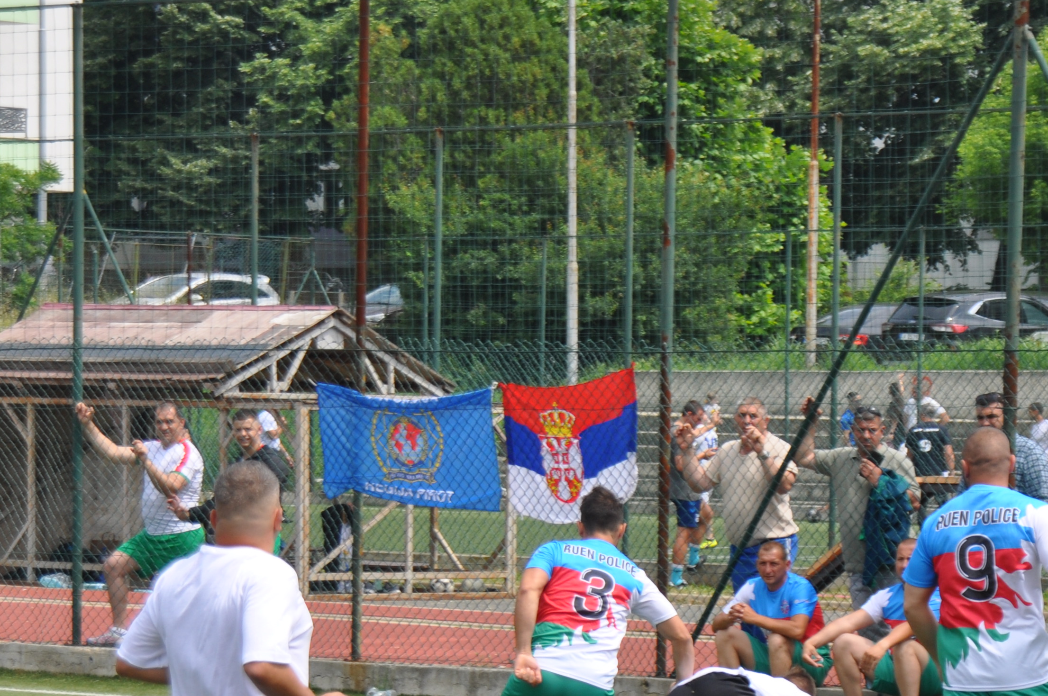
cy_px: 579
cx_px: 641
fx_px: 5583
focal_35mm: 192
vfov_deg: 7.1
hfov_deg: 10.7
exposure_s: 1/500
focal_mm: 66
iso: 200
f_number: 5.6
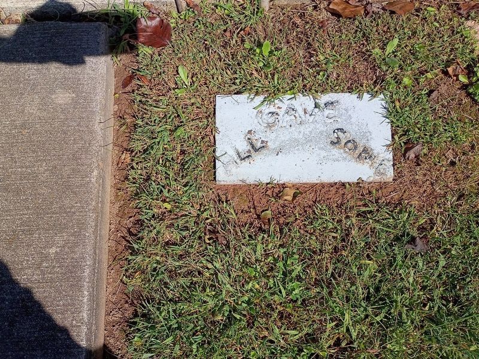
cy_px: 180
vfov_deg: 48.2
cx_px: 240
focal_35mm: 29
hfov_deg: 61.7
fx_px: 401
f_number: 1.8
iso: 102
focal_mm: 4.27
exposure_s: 1/1401
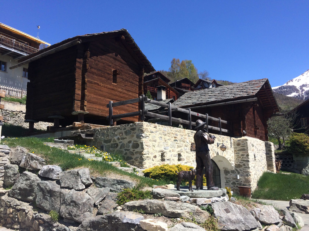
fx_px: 259
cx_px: 154
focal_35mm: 29
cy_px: 116
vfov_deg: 48.2
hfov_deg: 61.7
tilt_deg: +8.7
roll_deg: +0.8
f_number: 2.2
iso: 32
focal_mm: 4.15
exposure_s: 1/1953
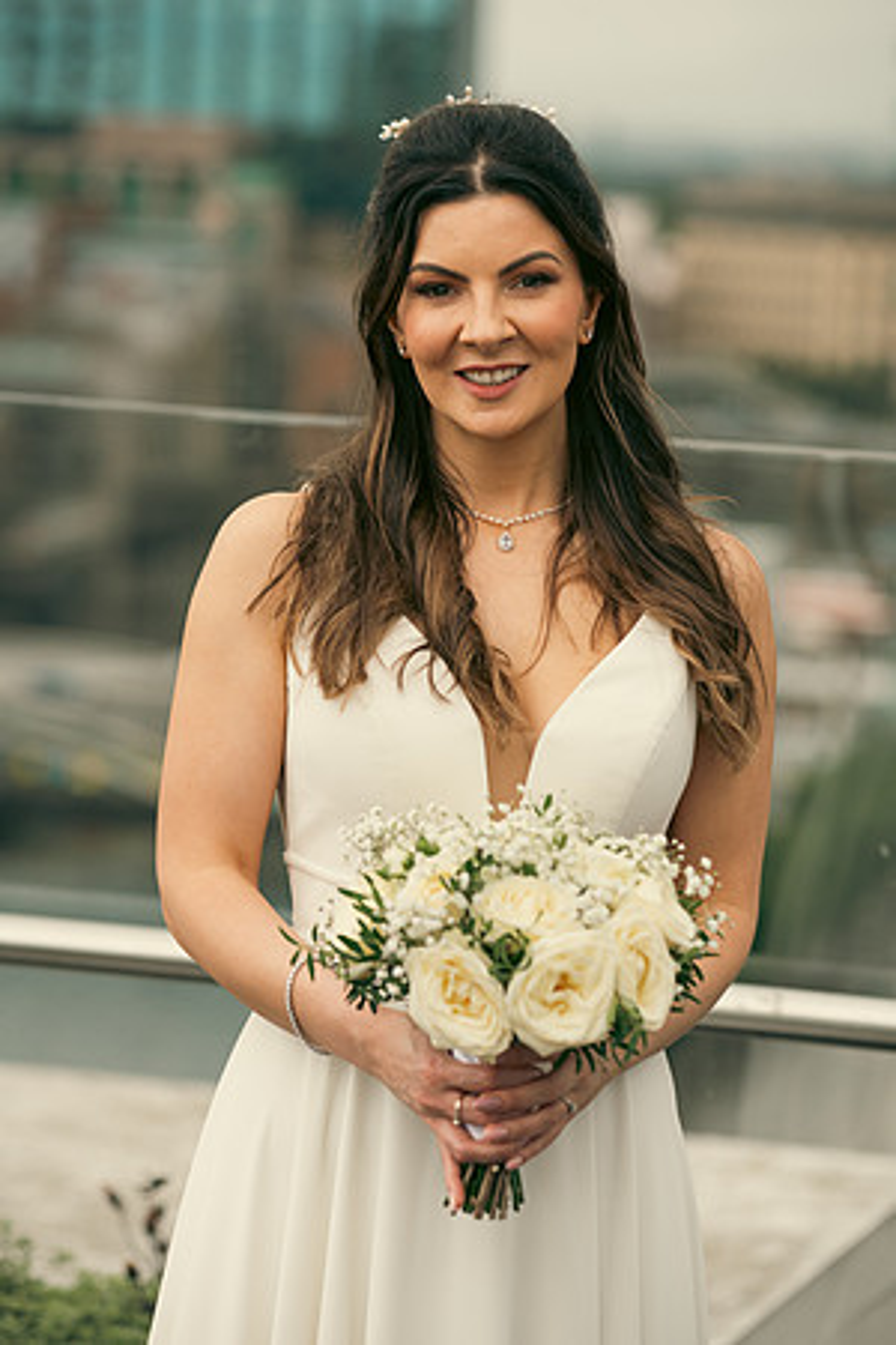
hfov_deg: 11.4
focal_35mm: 120
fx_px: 4480
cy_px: 672
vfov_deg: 17.1
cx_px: 448
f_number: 3.5
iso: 160
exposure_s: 1/250
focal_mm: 120
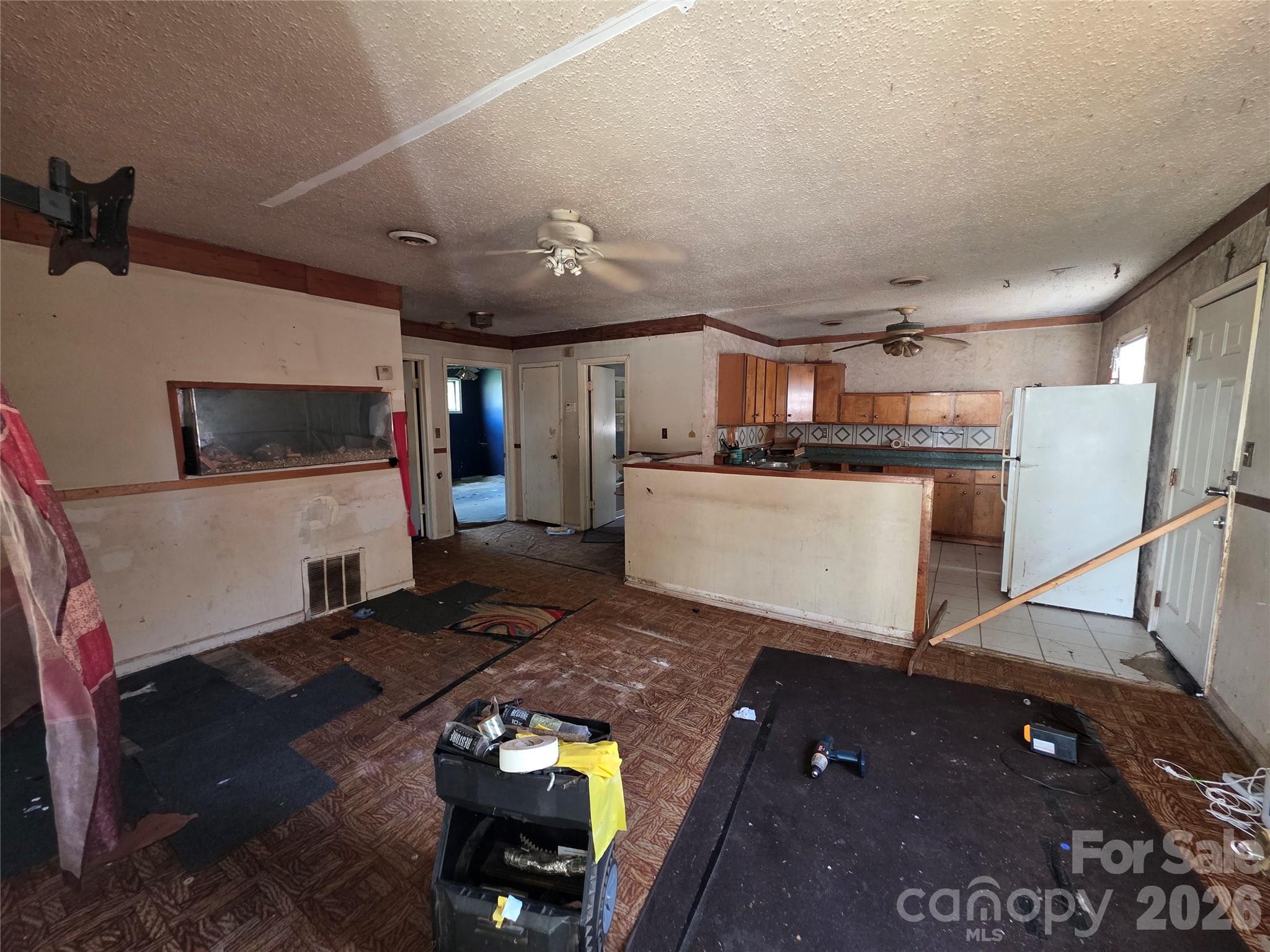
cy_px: 476
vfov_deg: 89.9
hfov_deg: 106.2
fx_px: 477
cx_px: 635
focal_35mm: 13
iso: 320
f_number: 1.9
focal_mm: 2.2
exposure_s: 1/60
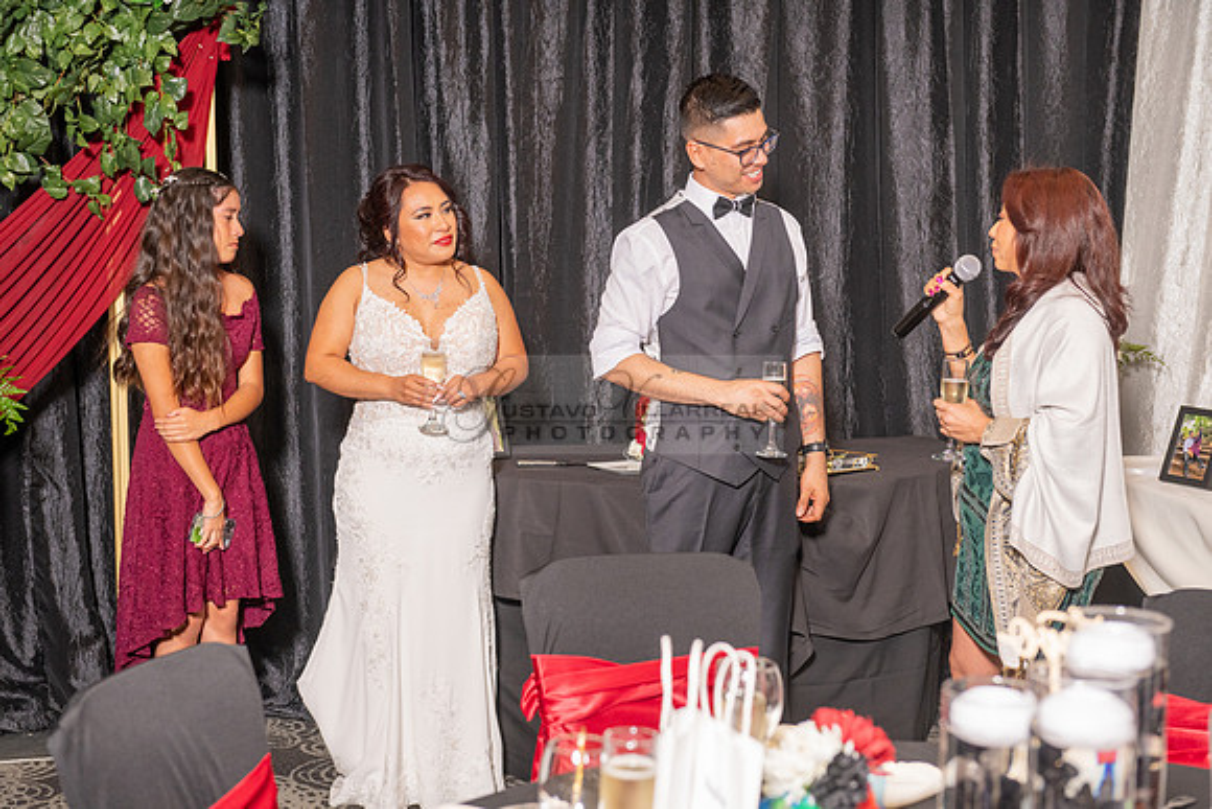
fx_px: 1852
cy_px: 404
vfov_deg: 24.6
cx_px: 606
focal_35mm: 55
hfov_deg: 36.2
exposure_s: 1/200
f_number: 4.5
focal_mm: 55
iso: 800
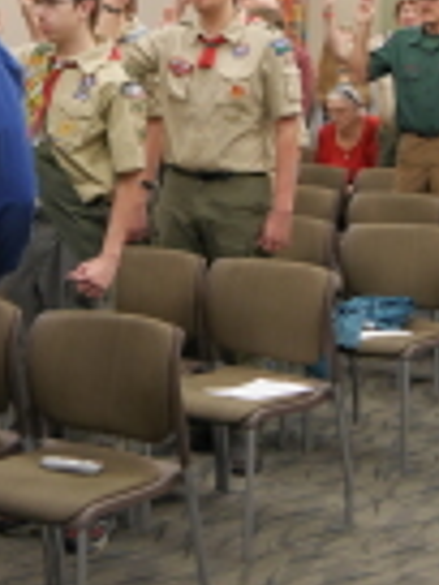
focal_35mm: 86
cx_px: 19
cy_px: 140
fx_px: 1454
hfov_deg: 16.9
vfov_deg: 22.5
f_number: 3.5
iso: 1250
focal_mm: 14
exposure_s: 1/60
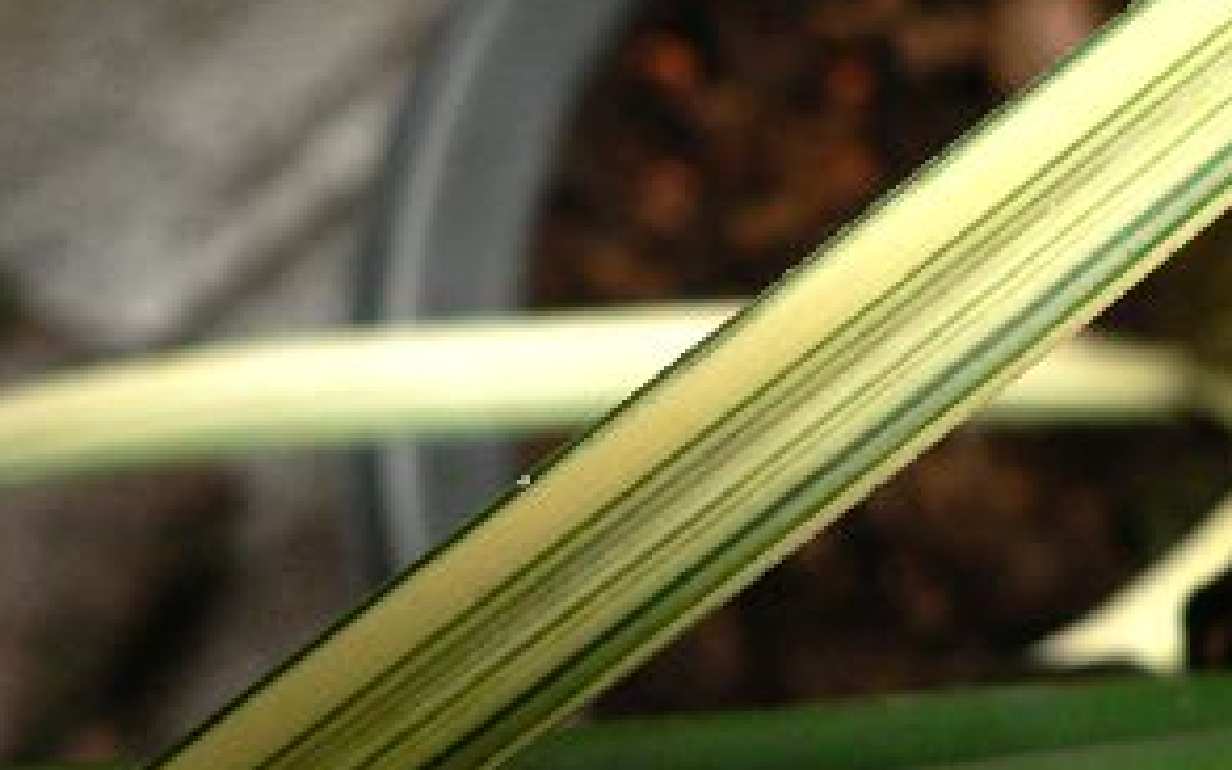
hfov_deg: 28.0
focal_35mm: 73
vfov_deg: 17.8
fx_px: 2451
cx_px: 820
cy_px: 417
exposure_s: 1/20
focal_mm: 6
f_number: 2.8
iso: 200
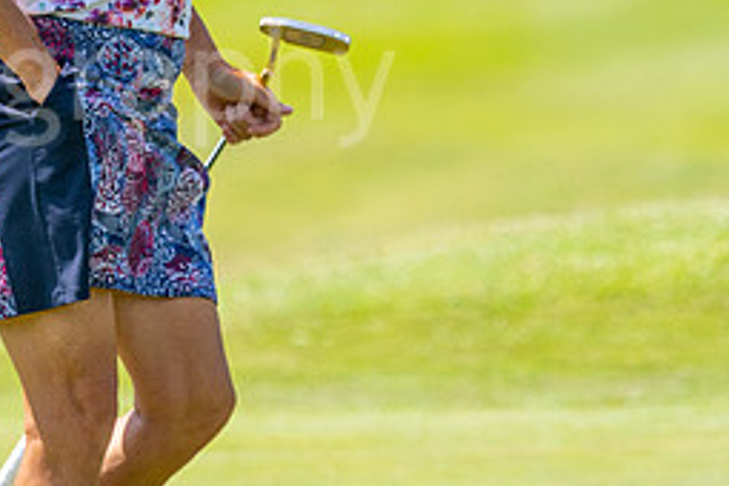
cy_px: -60
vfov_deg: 1.3
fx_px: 20694
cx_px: 34
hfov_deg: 2.0
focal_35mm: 1022
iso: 320
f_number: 5
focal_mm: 300
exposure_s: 1/2500
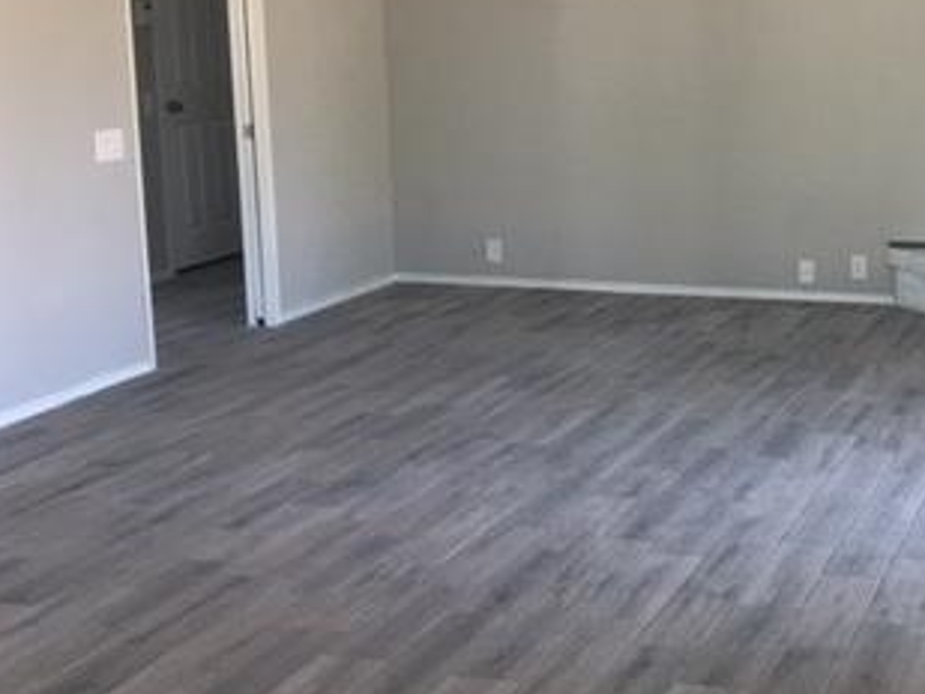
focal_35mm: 60
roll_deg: +0.3
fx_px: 1604
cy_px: 296
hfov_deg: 30.4
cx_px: 877
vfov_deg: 24.4
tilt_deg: -9.2
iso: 40
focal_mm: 4.15
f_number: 2.2
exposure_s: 1/15
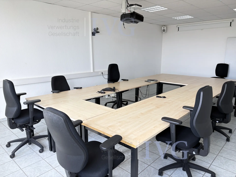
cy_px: 88
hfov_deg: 67.3
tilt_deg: -12.1
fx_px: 177
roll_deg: +1.2
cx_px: 118
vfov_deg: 53.1
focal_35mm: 26
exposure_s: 1/121
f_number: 1.6
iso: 64
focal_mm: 5.96
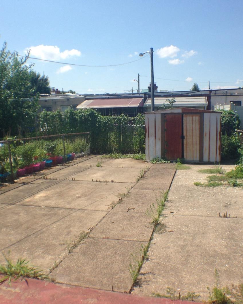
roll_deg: +0.6
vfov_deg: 42.0
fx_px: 396
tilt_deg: -9.1
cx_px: 142
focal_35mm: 44
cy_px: 154
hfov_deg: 34.1
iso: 50
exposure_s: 1/1748
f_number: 2.4
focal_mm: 4.12
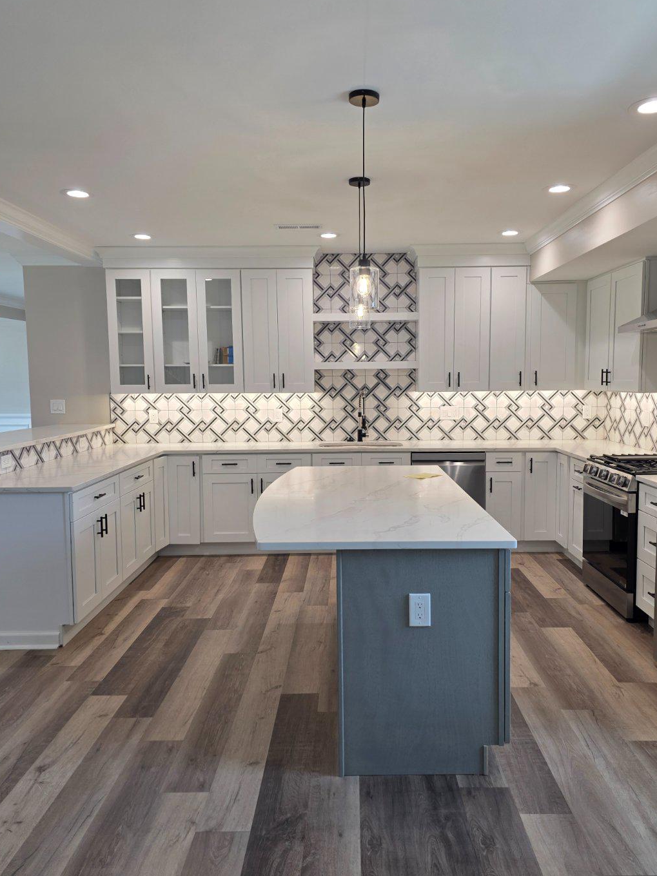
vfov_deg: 67.3
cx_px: 352
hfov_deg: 53.0
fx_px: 658
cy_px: 445
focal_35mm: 26
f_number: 1.7
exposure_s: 1/120
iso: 80
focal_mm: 6.3
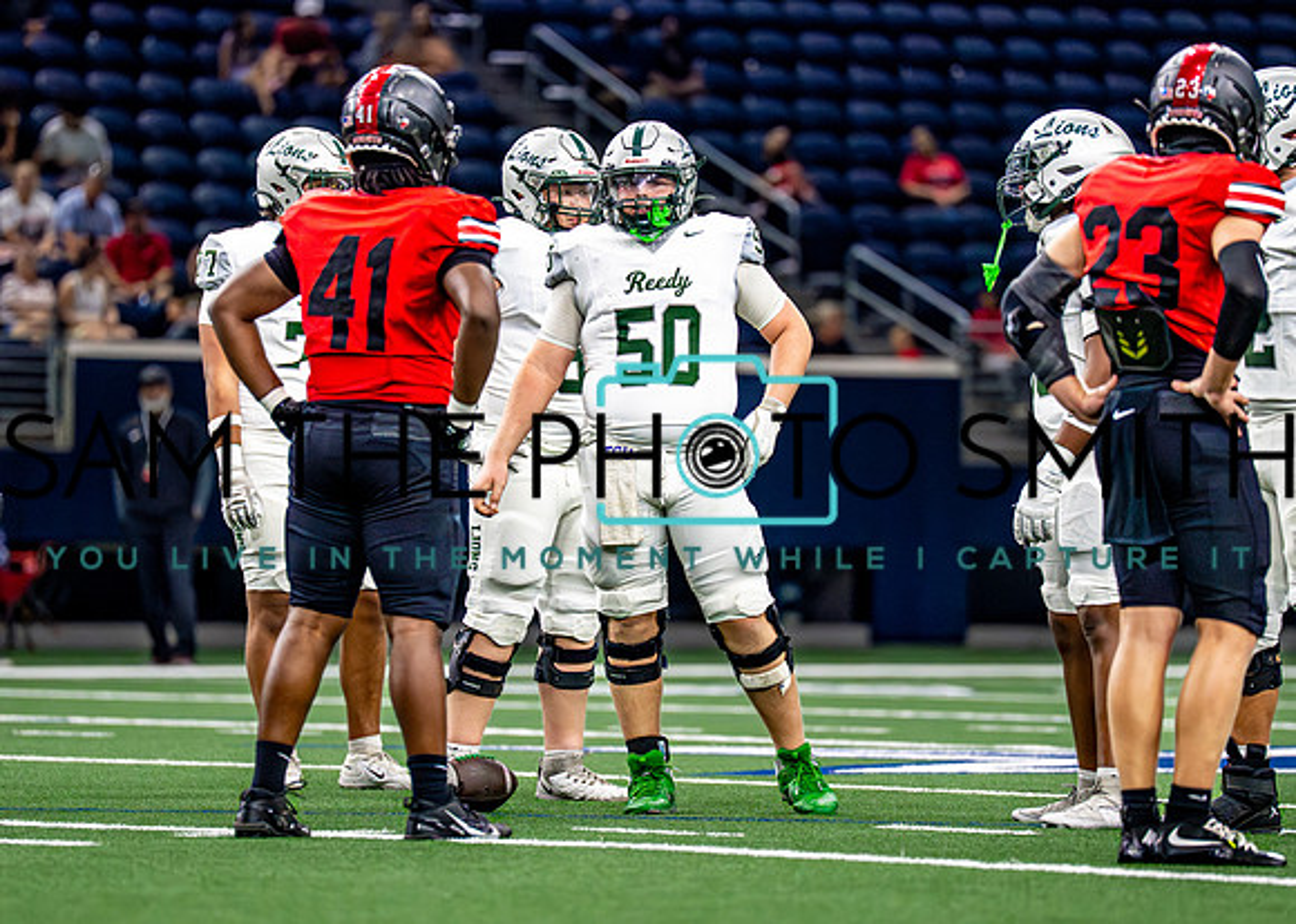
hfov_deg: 6.9
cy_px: 483
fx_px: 10689
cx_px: 662
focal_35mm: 290
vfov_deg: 5.0
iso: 4000
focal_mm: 200
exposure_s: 1/2000
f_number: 2.8
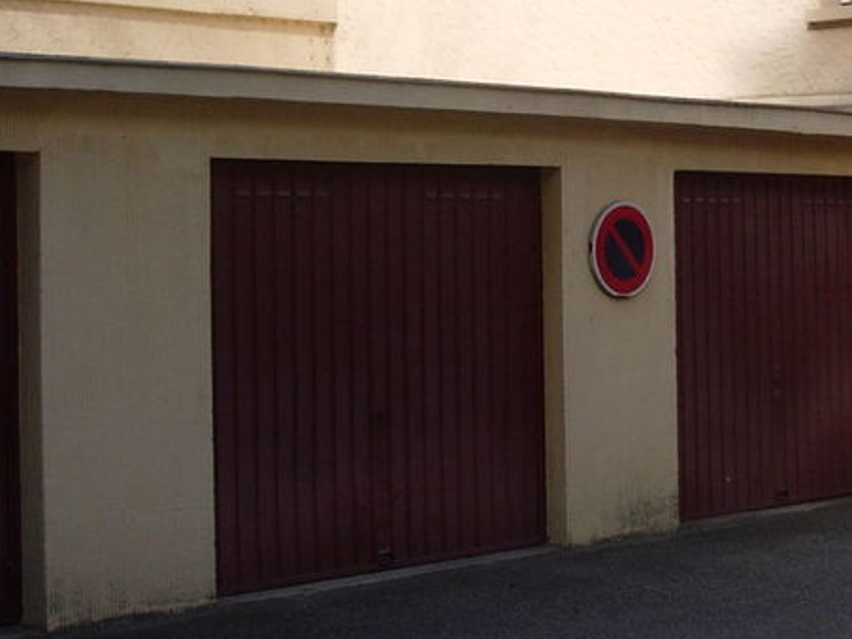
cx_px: 718
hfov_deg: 22.9
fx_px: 2067
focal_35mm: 84
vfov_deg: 17.4
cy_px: 119
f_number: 4.8
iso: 79
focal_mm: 7.8
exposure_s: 1/483
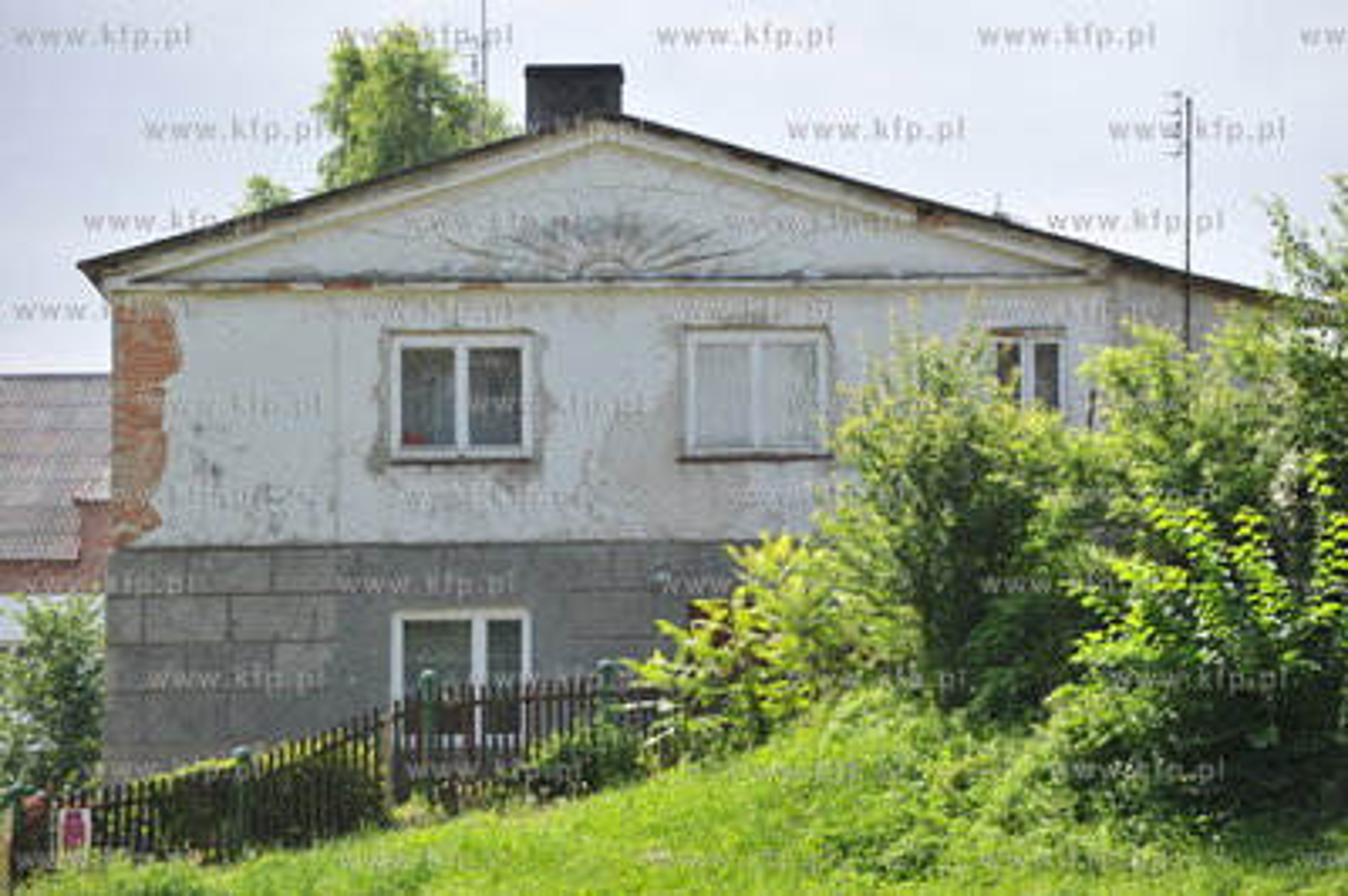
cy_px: 448
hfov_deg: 13.3
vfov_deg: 8.8
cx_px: 674
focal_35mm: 155
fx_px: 5799
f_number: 5
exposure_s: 1/1250
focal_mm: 155
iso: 500
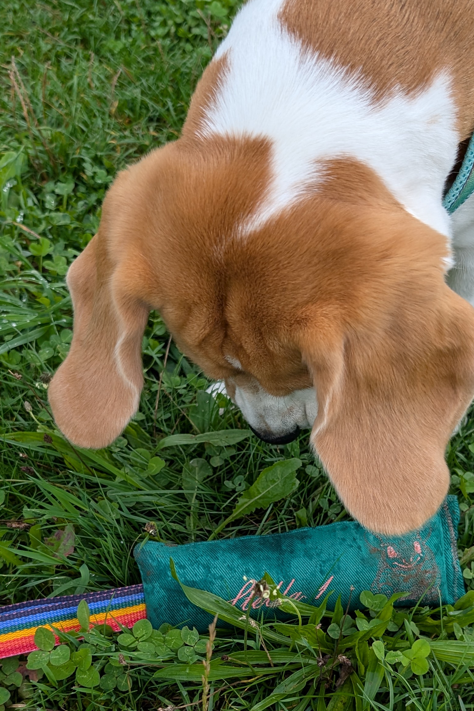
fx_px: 869
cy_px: 520
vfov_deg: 43.3
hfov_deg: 30.5
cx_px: 267
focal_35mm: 44
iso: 21
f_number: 1.68
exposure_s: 1/392
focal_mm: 6.9
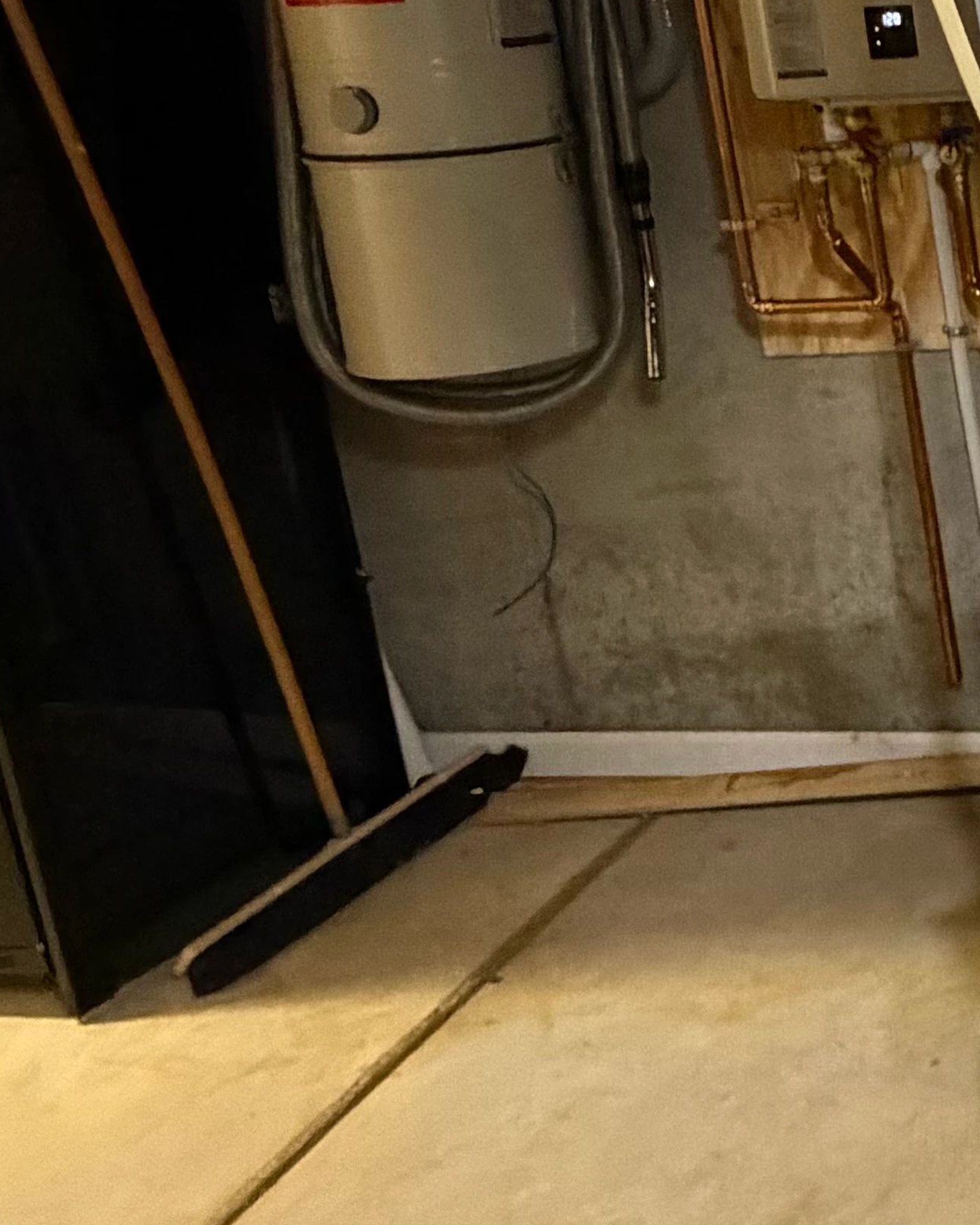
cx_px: 1545
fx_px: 1777
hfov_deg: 23.4
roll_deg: +3.9
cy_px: 328
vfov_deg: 37.3
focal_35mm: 49
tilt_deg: -13.3
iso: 640
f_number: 2.2
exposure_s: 1/60
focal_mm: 2.22
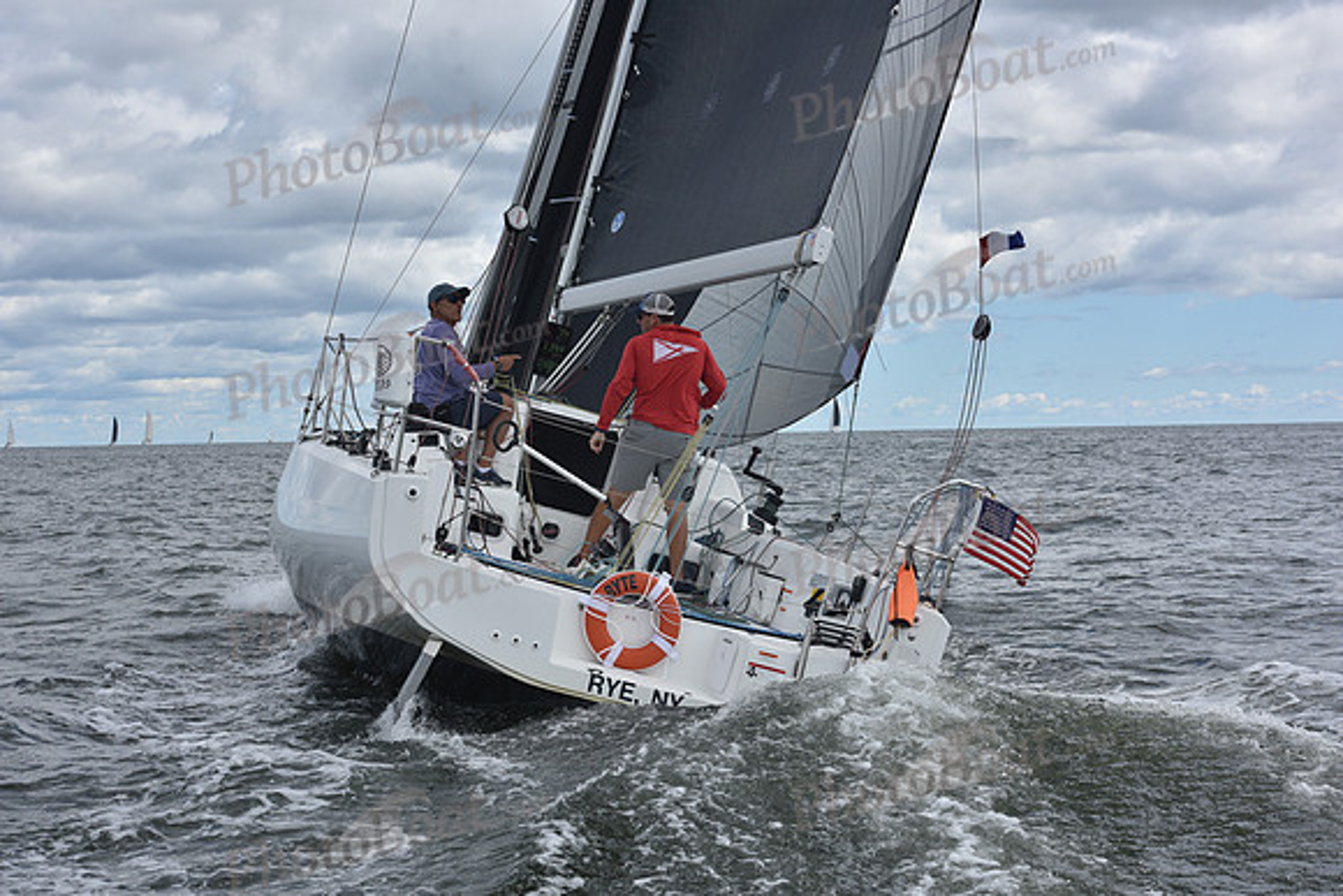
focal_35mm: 70
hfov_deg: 28.8
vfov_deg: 19.5
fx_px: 2612
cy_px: 448
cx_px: 672
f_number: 9
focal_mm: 70
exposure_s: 1/800
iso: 250
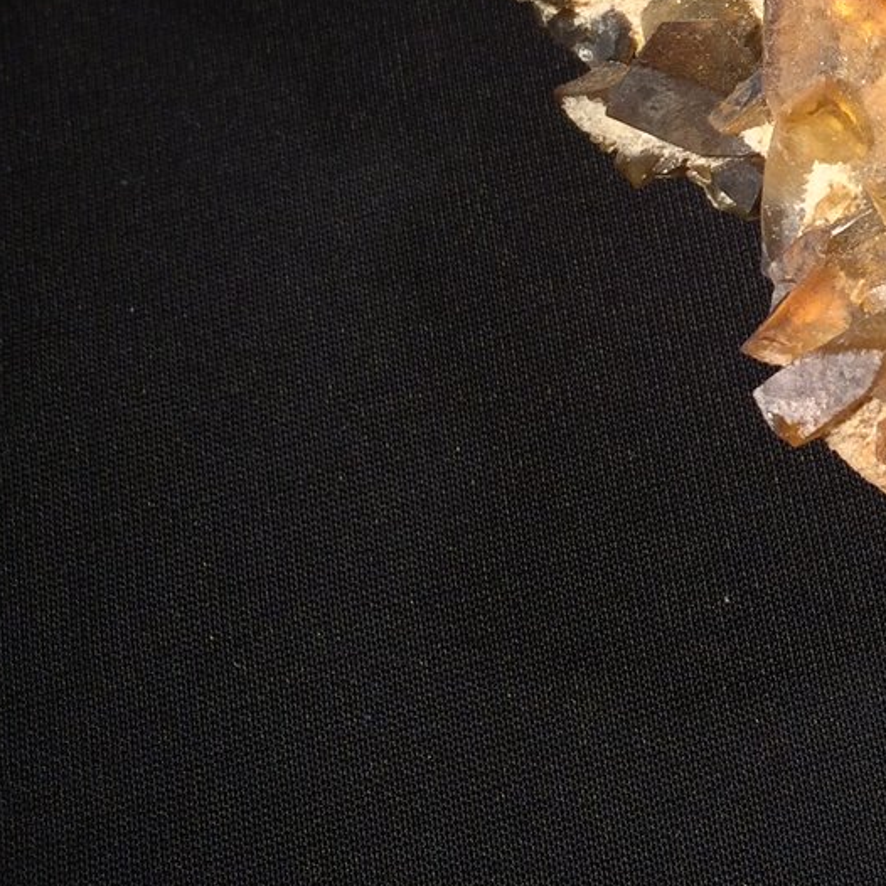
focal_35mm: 78
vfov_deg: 21.1
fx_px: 2259
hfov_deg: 19.8
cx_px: 1250
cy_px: -86
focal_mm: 4.15
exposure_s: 1/120
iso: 50
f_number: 2.2
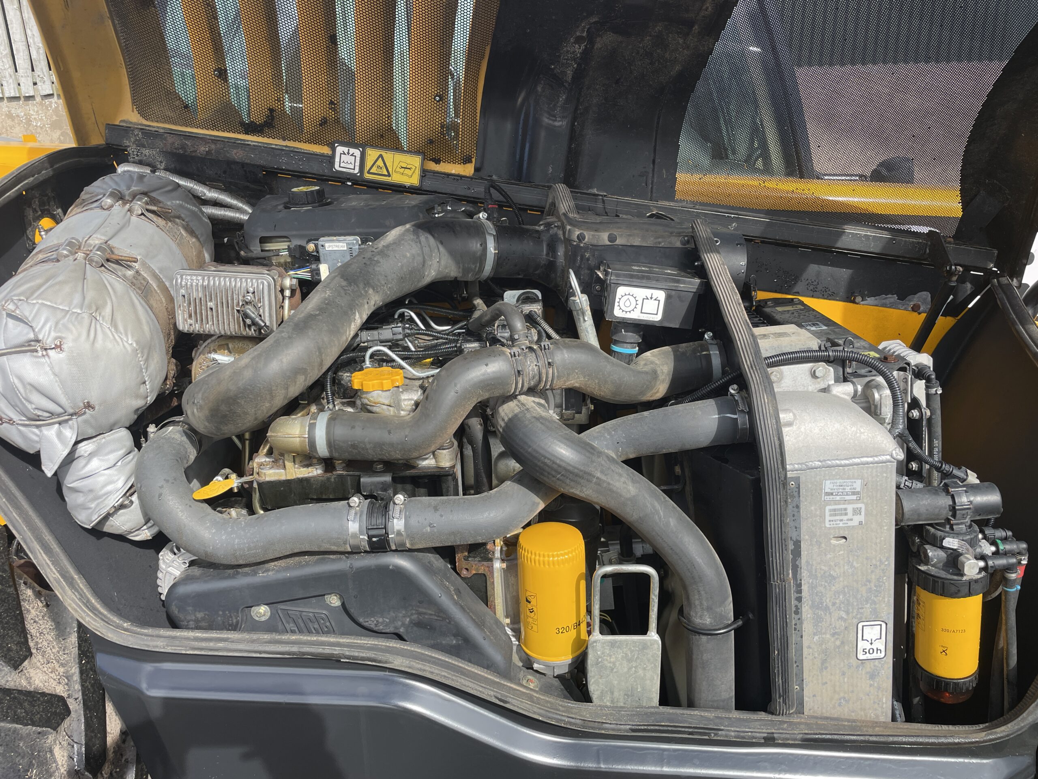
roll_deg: +2.2
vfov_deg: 53.1
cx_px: 519
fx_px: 780
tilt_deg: -20.2
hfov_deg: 67.3
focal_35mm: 26
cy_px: 390
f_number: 1.6
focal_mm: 4.2
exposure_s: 1/1062
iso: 32
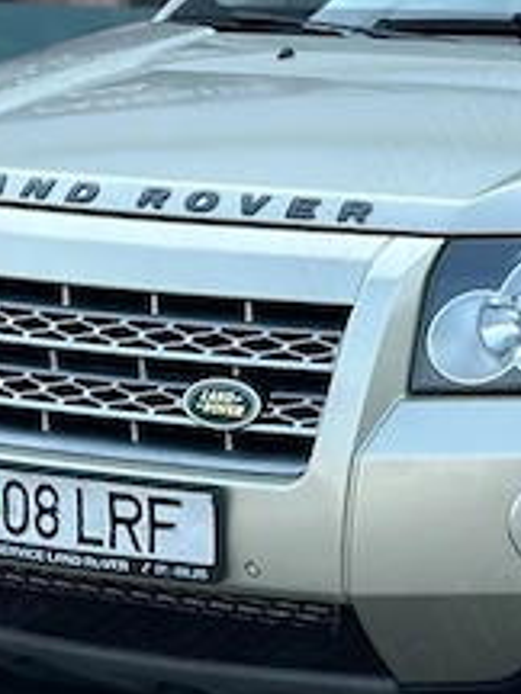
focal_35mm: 178
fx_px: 3572
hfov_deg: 8.3
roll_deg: +0.5
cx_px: 617
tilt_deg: -6.2
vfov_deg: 11.1
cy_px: 193
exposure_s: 1/1414
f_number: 1.78
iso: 80
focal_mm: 6.86
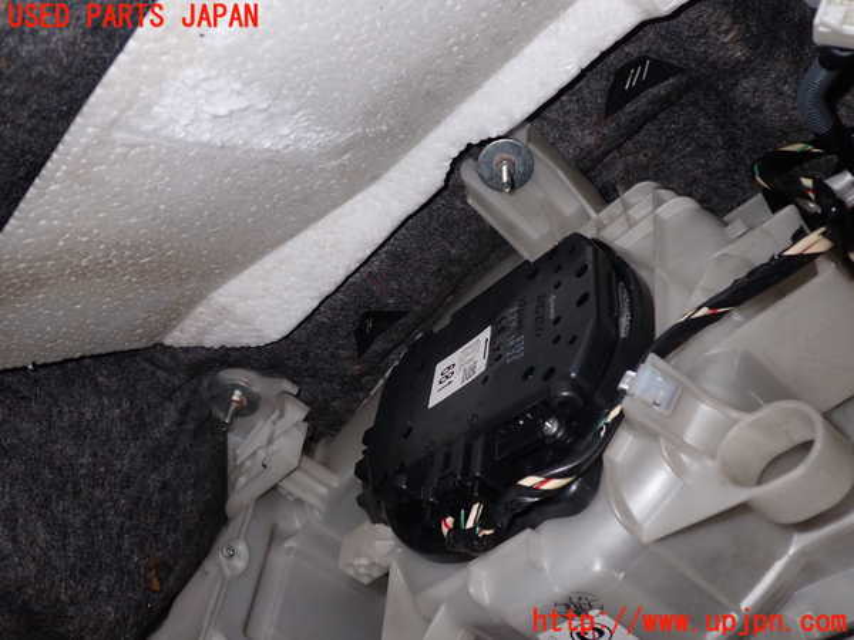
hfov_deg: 60.0
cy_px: 320
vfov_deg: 46.8
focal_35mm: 30
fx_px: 740
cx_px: 427
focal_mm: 5.4
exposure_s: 1/30
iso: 200
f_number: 6.3
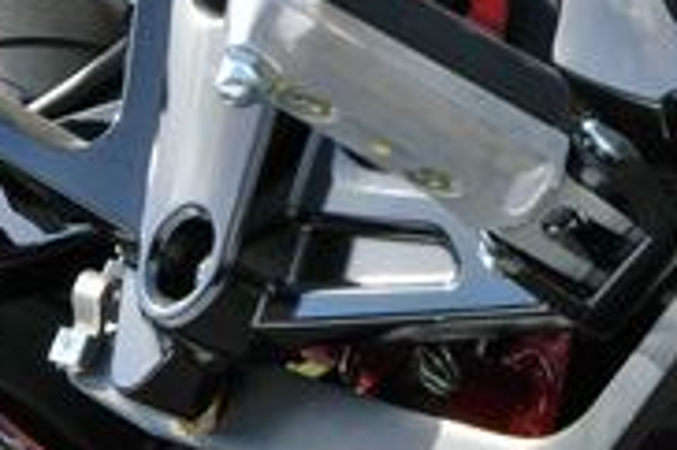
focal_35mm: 154
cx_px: 629
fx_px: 2893
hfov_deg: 13.2
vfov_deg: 8.8
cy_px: -121
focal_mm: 35
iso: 400
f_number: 13
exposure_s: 1/400
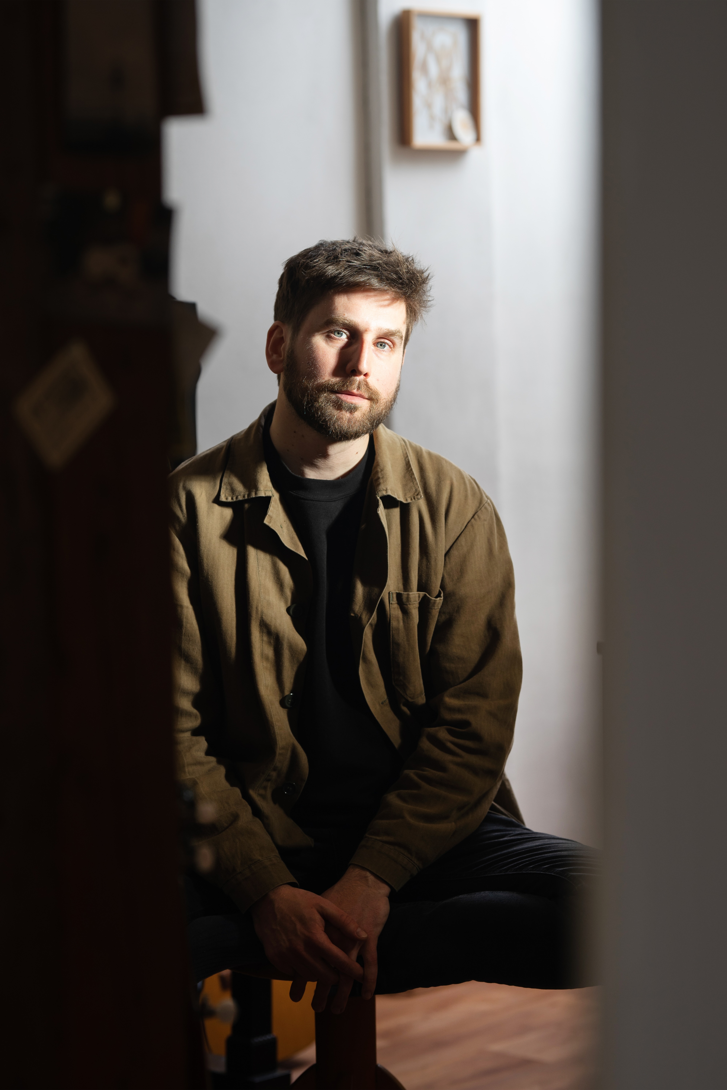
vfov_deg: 19.5
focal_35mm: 105
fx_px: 3181
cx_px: 364
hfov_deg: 13.0
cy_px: 545
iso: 160
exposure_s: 1/80
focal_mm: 105
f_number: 2.8
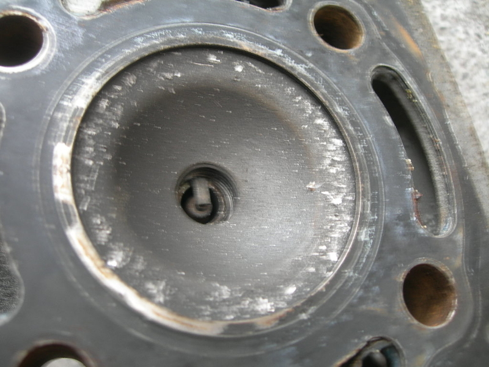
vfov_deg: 37.7
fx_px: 537
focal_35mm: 38
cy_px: 184
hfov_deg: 49.0
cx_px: 244
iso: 50
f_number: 2.8
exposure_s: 1/6.7
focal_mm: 7.8
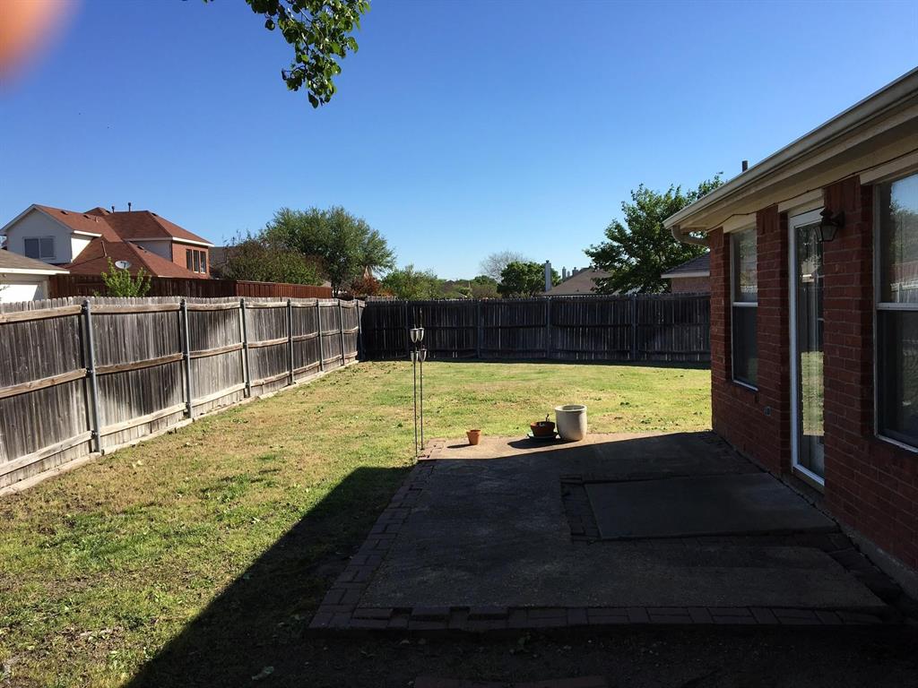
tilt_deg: -3.5
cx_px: 459
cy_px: 344
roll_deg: +1.8
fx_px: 769
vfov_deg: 48.2
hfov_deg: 61.7
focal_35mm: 29
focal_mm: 4.15
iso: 25
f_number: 2.2
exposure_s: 1/1350
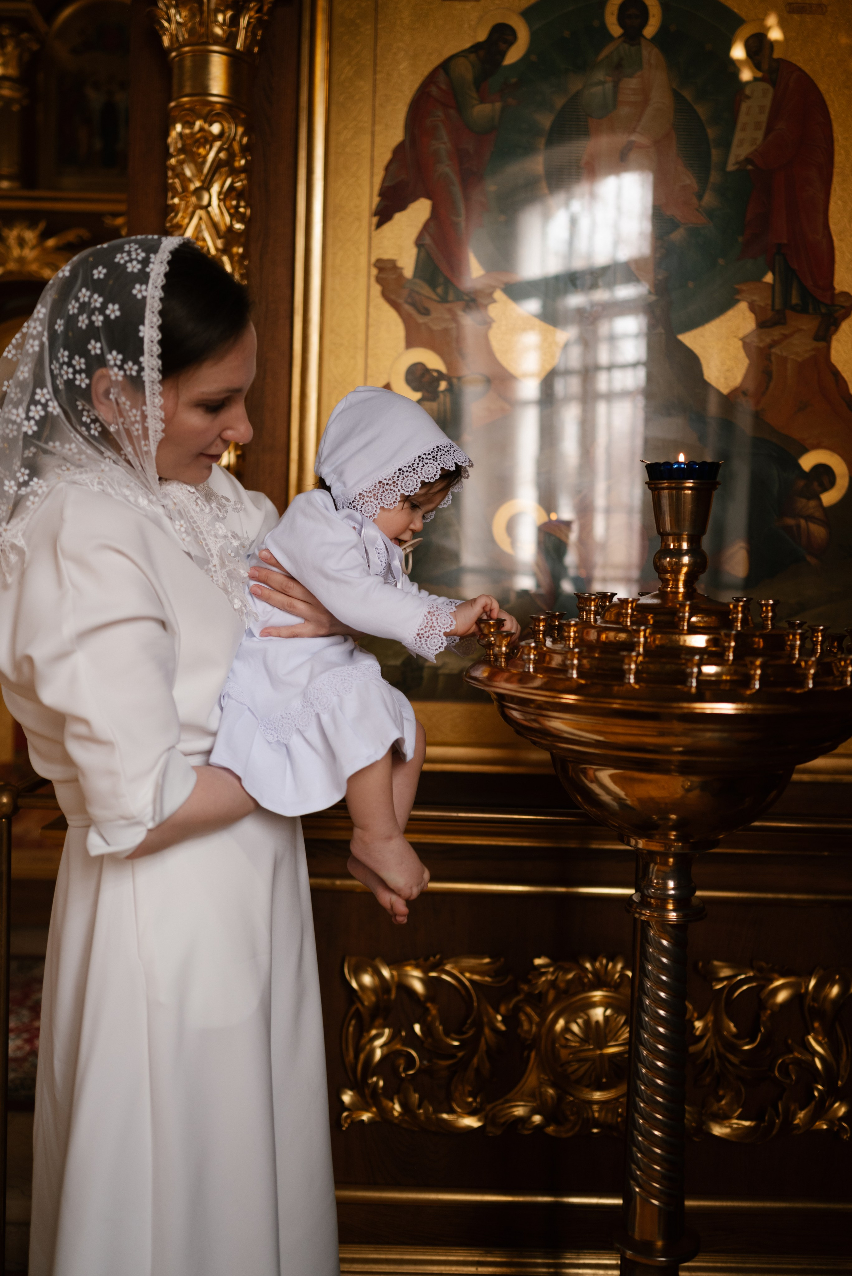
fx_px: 1241
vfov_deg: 54.4
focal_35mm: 35
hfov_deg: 37.9
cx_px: 426
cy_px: 638
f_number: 1.8
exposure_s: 1/250
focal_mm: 35
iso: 250
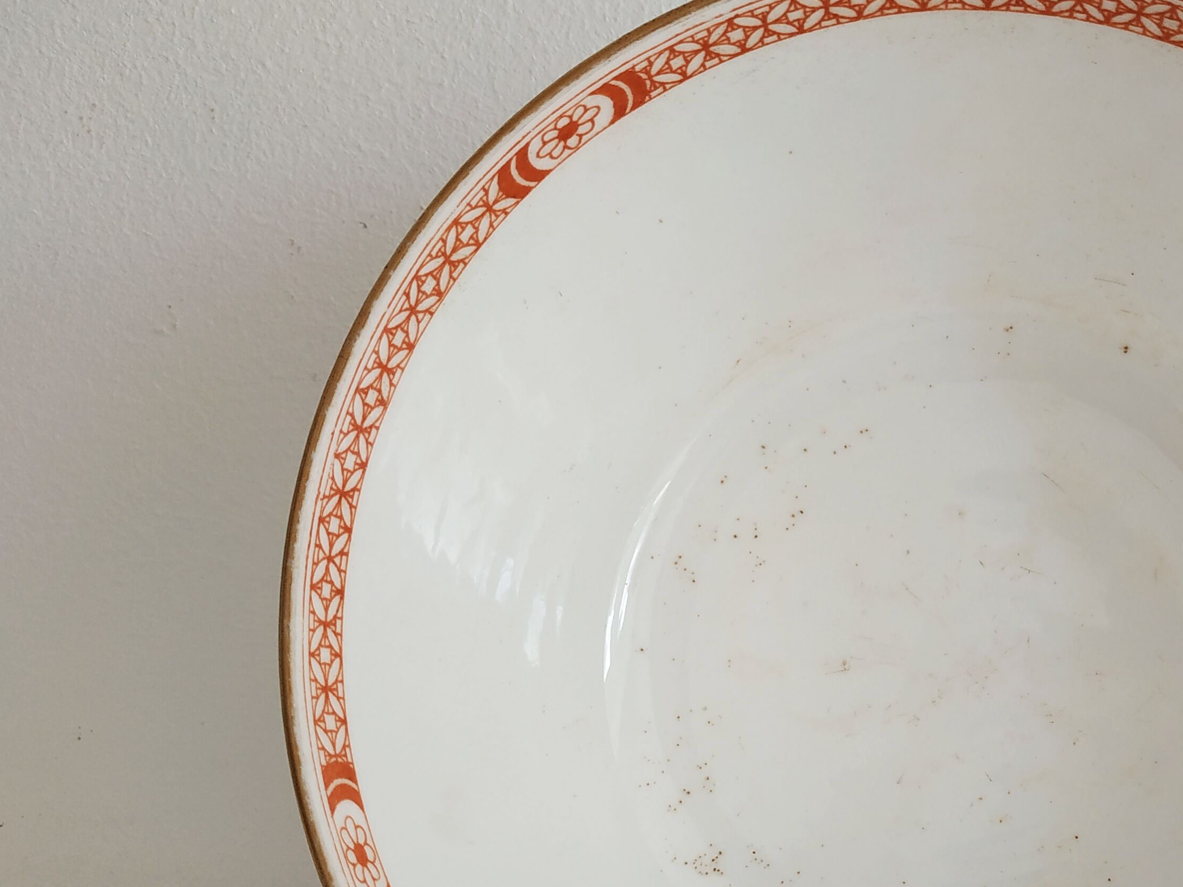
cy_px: 674
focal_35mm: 43
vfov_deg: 32.9
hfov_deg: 41.4
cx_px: 997
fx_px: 1469
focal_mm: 3.94
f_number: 1.9
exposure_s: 1/100
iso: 125
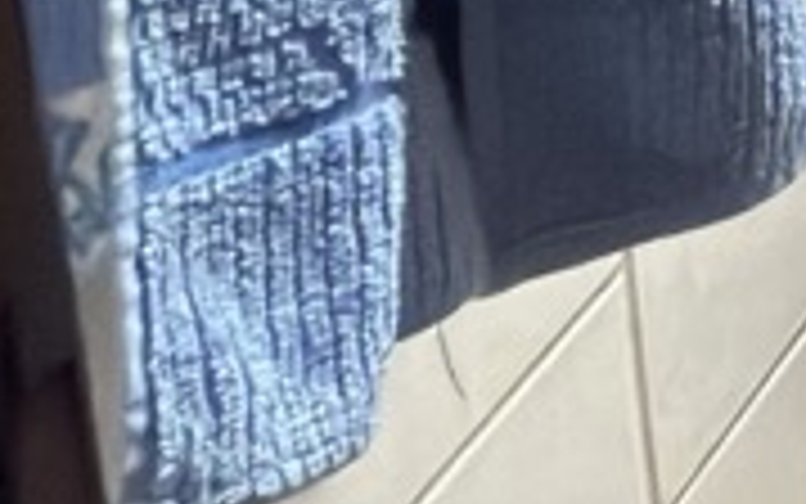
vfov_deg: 9.4
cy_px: -1076
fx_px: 2329
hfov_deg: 13.2
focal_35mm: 106
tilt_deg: -9.0
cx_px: 2053
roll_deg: +0.3
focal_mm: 2.22
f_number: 2.2
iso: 400
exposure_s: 1/20
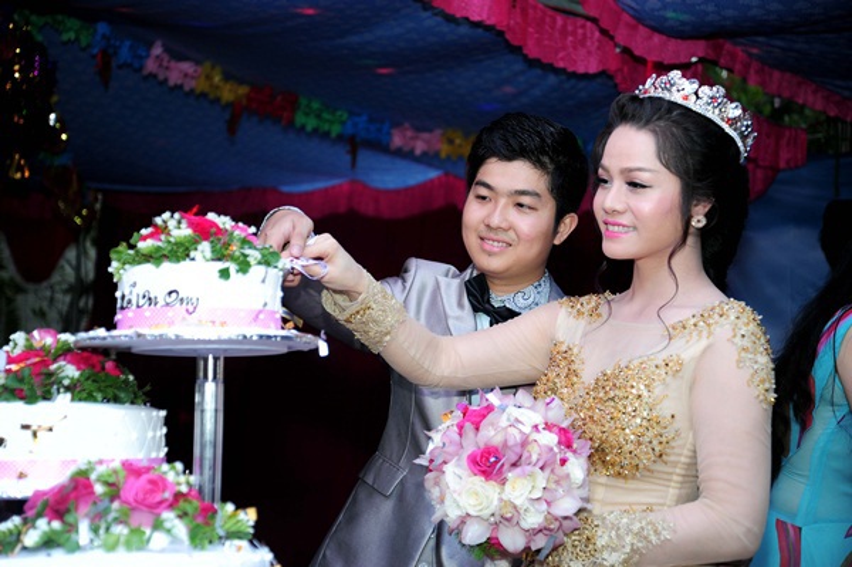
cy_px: 284
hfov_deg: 32.4
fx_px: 1466
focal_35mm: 62
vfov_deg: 21.9
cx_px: 426
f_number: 4.5
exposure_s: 1/50
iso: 400
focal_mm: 62
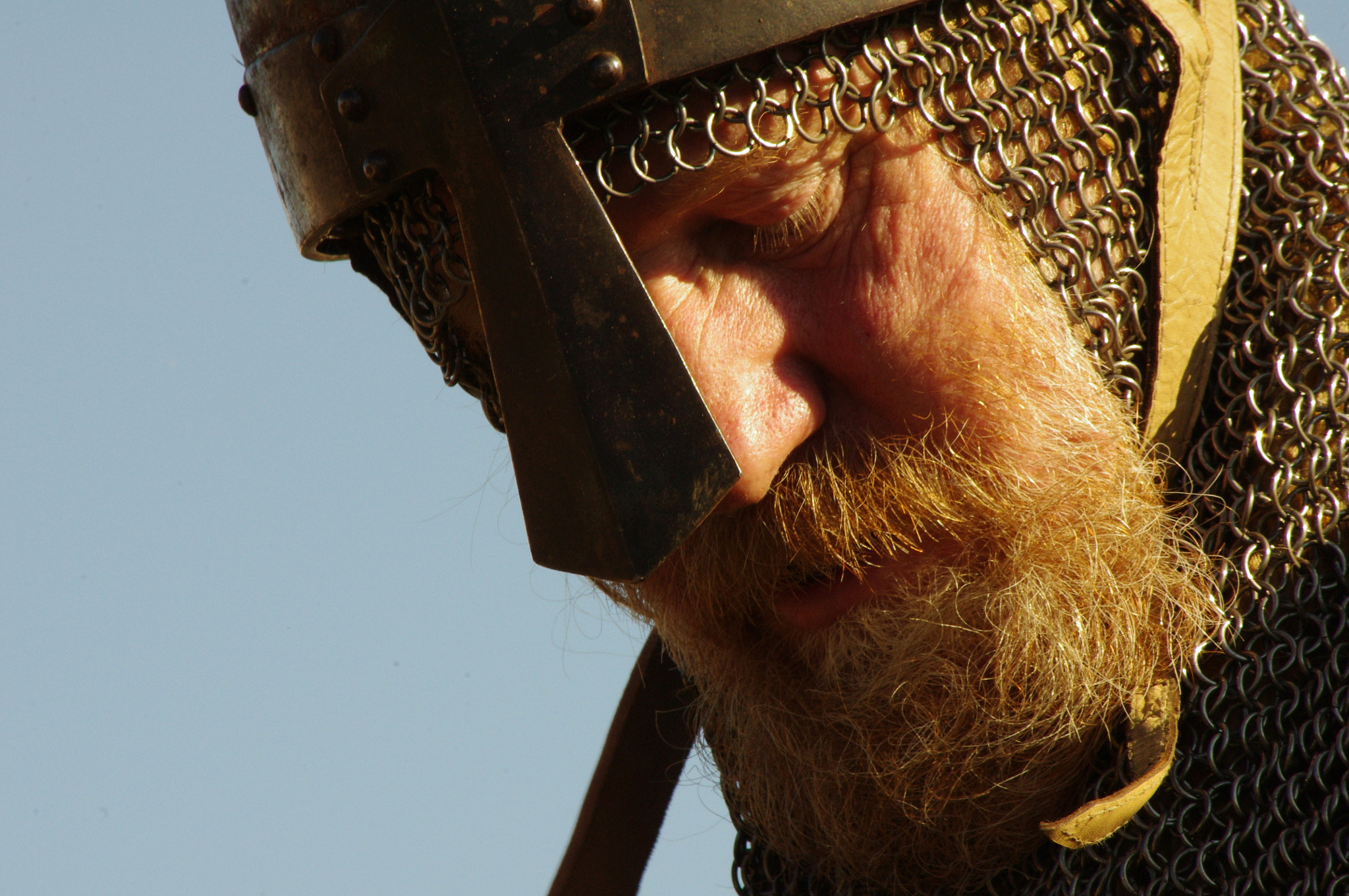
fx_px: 16841
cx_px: 674
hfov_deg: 4.6
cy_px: 448
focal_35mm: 450
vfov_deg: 3.0
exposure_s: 1/200
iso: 800
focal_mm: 300
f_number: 22
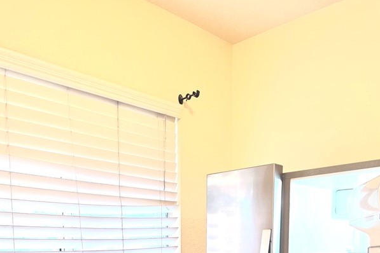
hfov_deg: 47.4
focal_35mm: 41
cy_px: 304
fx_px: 433
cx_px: 183
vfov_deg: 28.4
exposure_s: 1/120
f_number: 1.7
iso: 160
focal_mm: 6.3
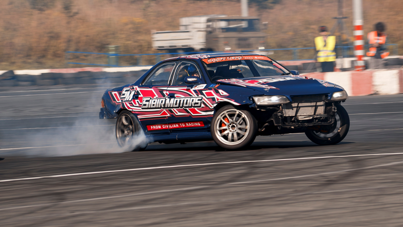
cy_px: 111
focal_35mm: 395
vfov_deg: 3.1
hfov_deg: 5.5
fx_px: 4225
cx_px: 247
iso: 100
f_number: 10
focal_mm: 200
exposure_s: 1/125
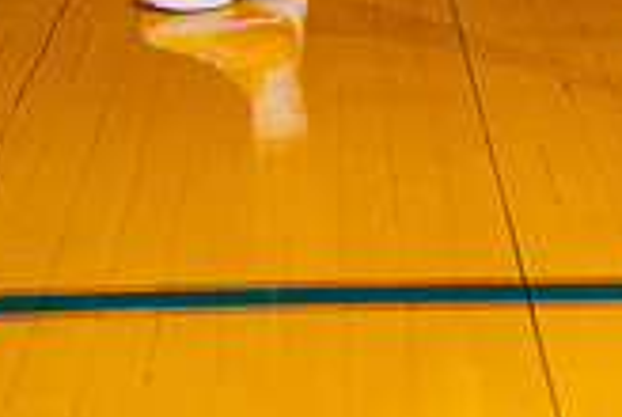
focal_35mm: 156
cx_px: 391
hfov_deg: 13.1
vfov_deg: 8.4
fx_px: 2700
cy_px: -428
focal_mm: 57
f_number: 4
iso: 160
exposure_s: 1/250
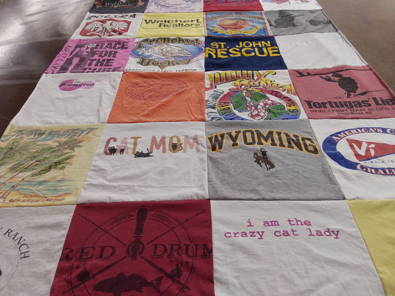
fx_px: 320
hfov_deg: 63.4
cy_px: 148
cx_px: 198
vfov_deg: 49.7
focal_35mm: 28
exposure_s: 1/60
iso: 80
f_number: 1.9
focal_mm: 2.91
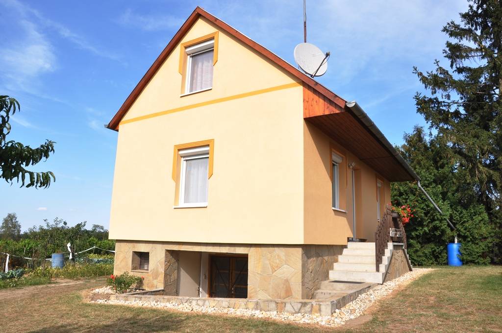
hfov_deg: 67.4
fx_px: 376
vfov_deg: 47.8
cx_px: 251
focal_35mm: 27
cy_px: 166
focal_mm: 18
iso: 200
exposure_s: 1/100
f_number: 18
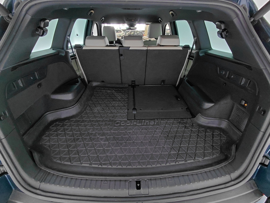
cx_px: 135
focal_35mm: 16
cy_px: 102
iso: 400
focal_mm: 1.64
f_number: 2.2
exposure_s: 1/30
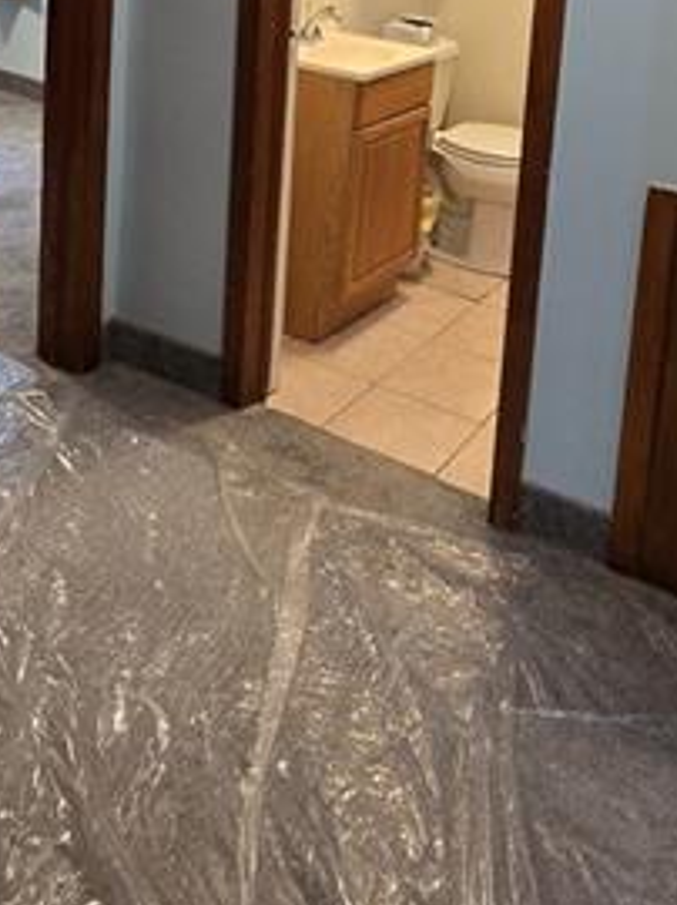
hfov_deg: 38.3
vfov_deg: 42.0
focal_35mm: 37
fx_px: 966
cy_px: -40
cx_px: 432
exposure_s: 1/60
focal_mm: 2.2
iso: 320
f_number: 2.2
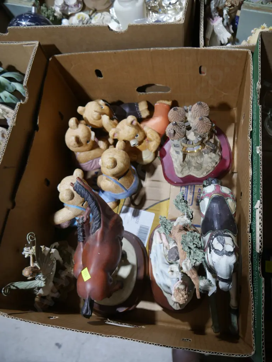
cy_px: 181
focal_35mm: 28
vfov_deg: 63.4
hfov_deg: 49.7
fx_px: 293
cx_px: 136
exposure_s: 1/60
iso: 320
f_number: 3.5
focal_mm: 14
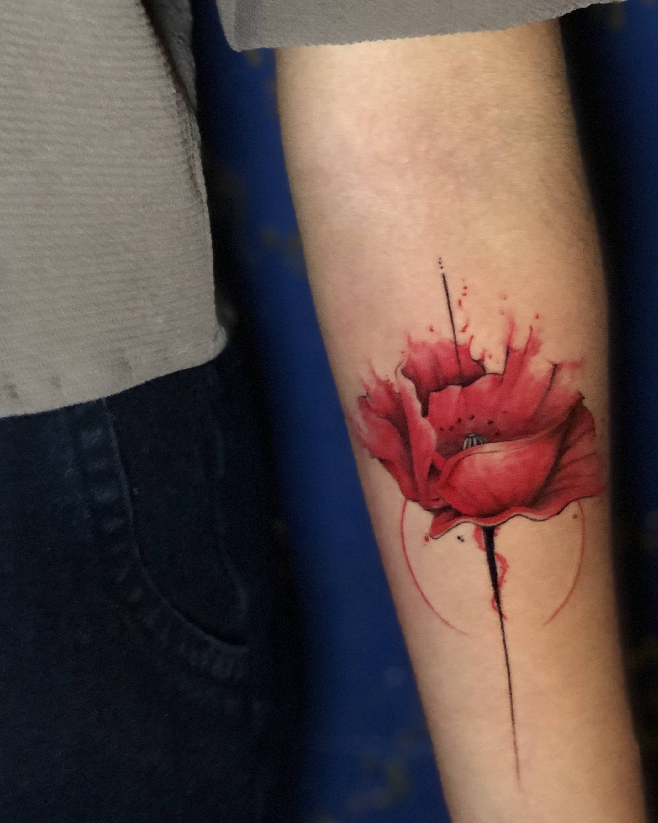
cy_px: 416
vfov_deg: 24.4
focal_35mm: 78
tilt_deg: -22.5
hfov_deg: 19.6
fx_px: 1899
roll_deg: -3.1
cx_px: 425
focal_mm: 6
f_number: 2.4
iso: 160
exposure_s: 1/9
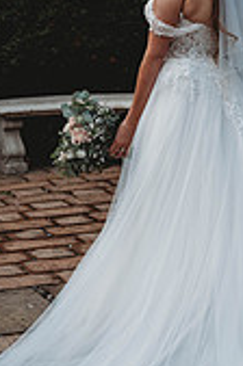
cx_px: 222
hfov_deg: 11.6
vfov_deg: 17.5
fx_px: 1189
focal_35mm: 117
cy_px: 156
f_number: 2.8
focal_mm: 44
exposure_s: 1/1000
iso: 100
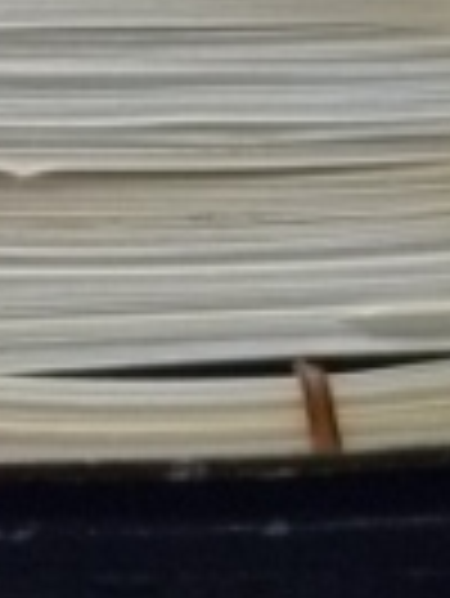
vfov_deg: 18.8
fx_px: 1627
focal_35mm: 94
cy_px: -256
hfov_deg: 15.2
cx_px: -104
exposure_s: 1/50
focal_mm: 5
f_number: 2.8
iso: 800
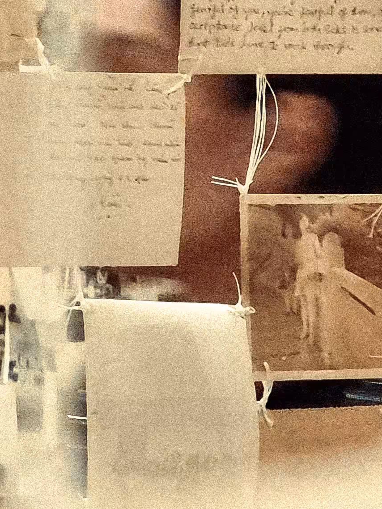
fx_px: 3721
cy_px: 35
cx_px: -117
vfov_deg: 7.8
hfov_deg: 5.8
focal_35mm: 253
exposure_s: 1/30
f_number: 2.4
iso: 1600
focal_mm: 9
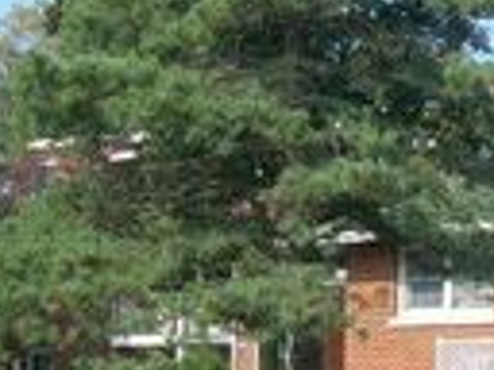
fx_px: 2112
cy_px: 202
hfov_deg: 12.9
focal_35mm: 148
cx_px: 656
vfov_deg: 10.0
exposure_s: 1/273
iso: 50
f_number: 4.6
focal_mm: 6.3
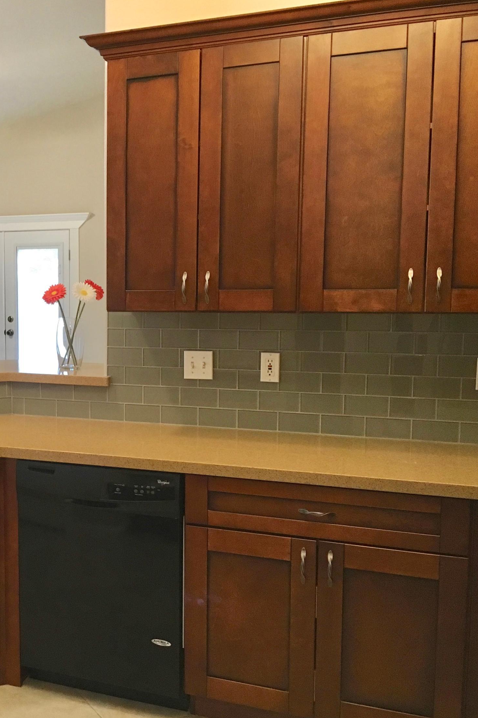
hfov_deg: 30.8
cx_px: 28
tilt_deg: -6.0
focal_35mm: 41
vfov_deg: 47.4
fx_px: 817
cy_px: 364
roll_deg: +0.7
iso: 200
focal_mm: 4.15
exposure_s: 1/30
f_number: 2.2
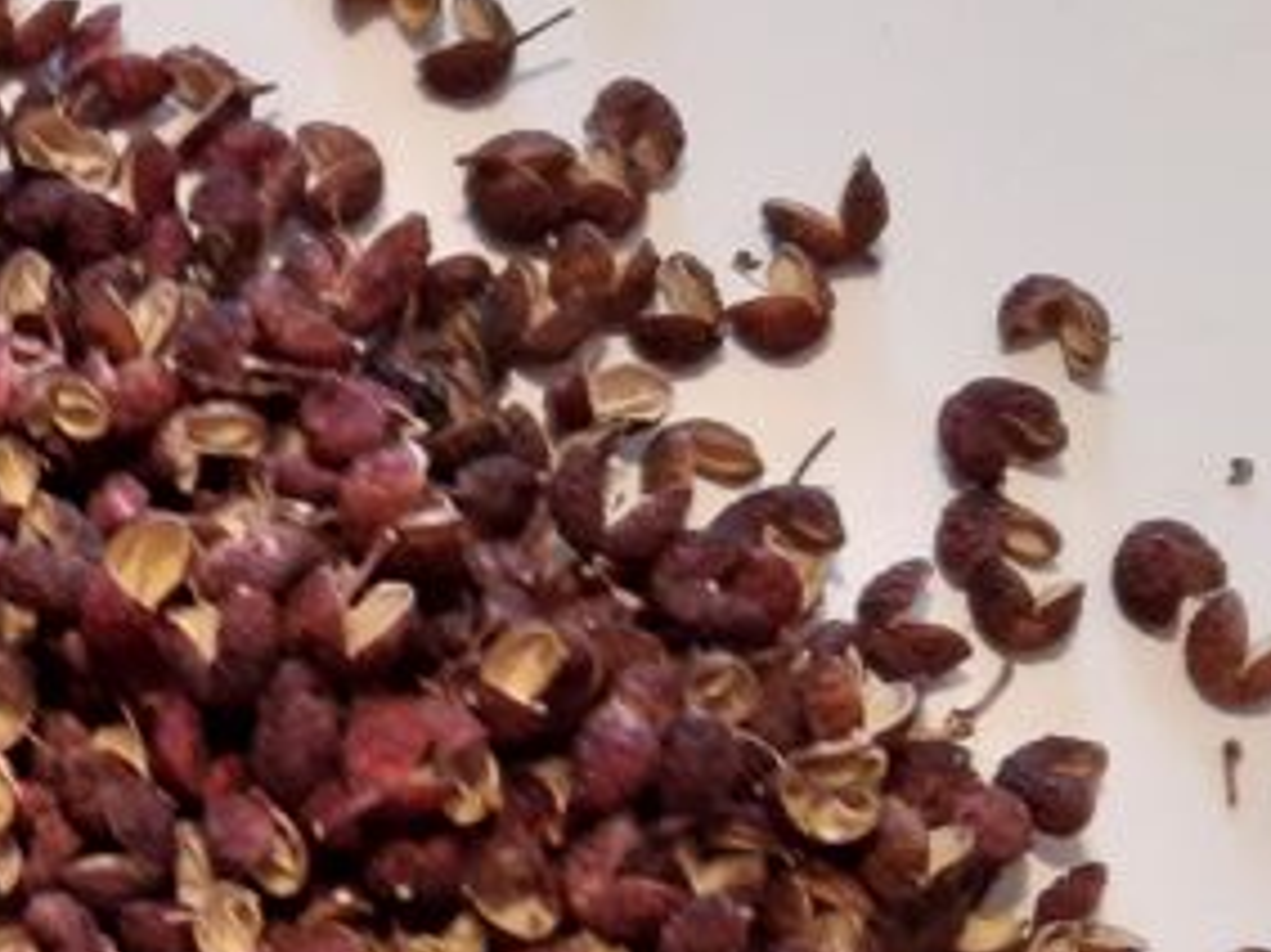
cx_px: -508
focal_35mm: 92
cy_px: 880
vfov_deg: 15.8
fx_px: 3377
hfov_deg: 19.2
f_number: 1.7
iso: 200
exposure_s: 1/50
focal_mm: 3.92
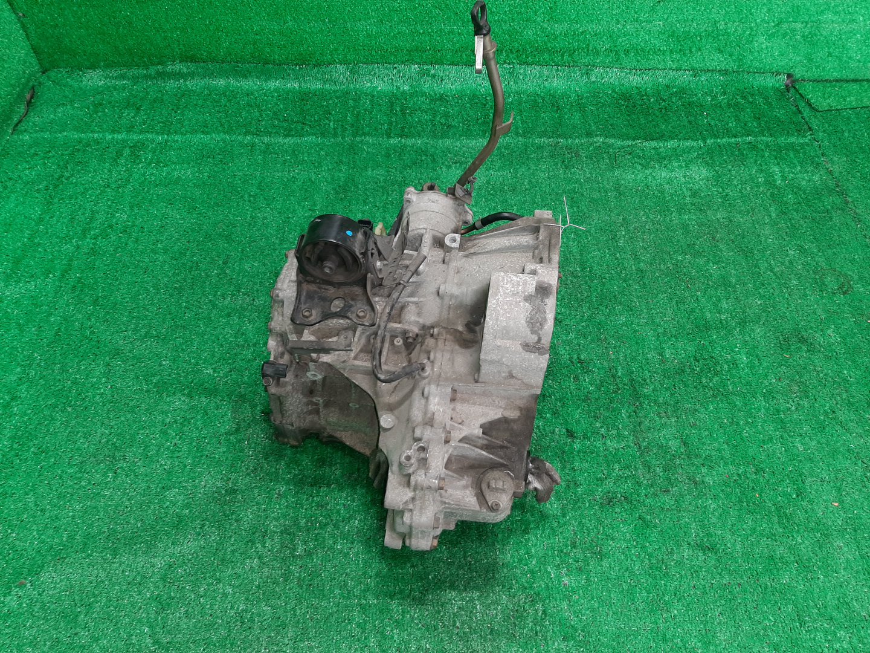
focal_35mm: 26
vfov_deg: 53.1
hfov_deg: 67.3
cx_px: 435
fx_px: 653
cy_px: 326
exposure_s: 1/50
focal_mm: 3.93
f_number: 1.7
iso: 119
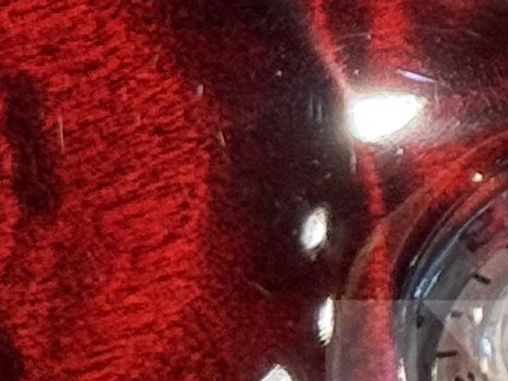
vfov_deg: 4.3
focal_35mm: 336
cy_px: -676
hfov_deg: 5.5
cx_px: 1613
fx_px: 4931
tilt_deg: -60.4
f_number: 1.78
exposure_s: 1/60
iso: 200
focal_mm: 6.76
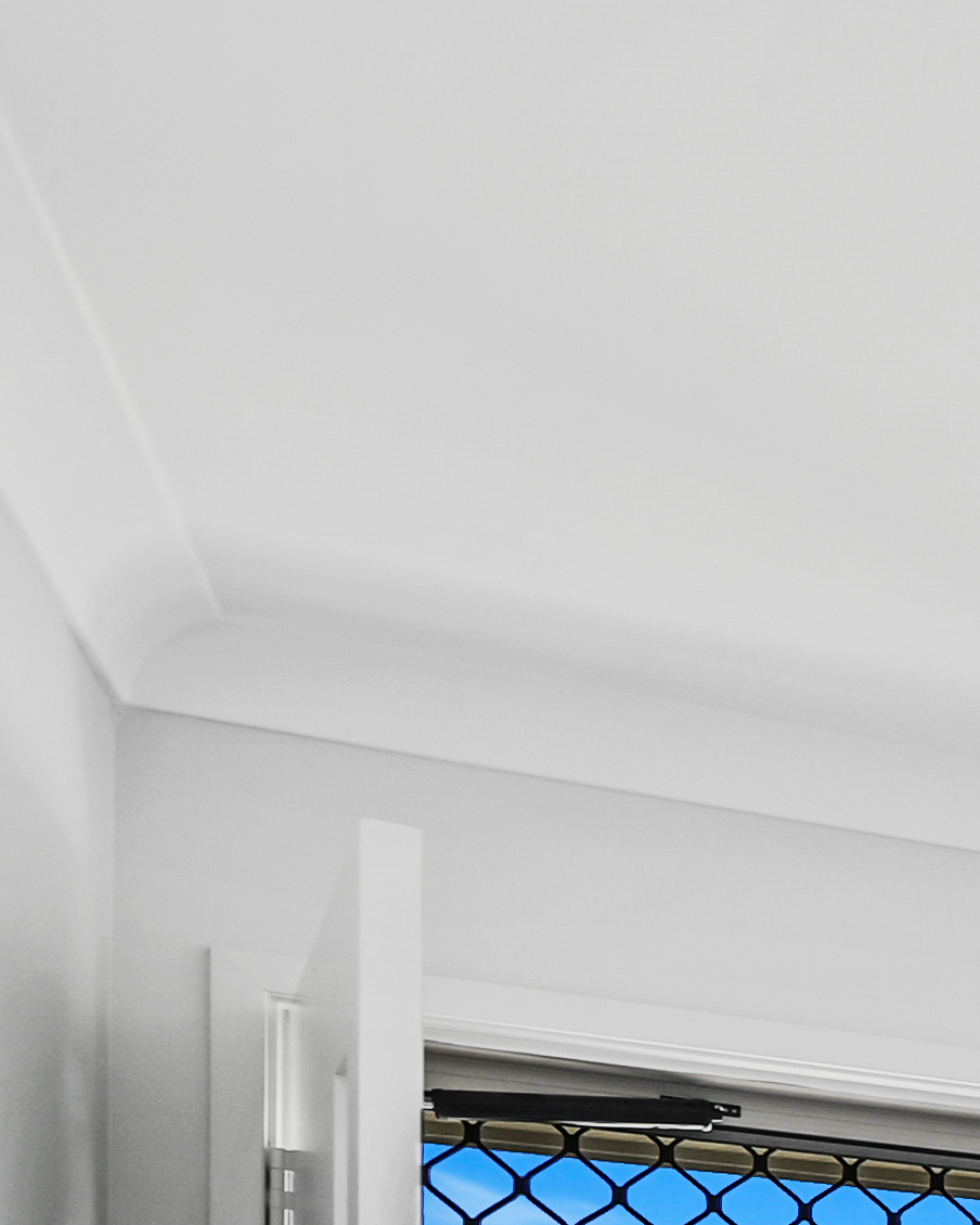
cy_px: 1853
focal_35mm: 70
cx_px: 2810
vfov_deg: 22.2
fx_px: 2538
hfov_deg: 12.1
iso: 100
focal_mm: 14
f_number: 4
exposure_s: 1/40
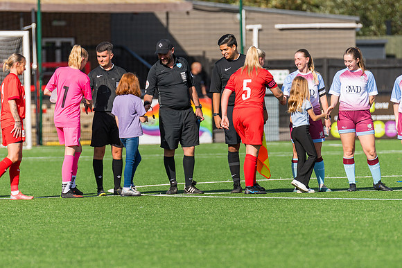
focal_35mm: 450
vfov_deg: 3.1
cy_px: 134
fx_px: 5026
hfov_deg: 4.6
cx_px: 201
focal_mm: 300
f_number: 4
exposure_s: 1/2000
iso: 200
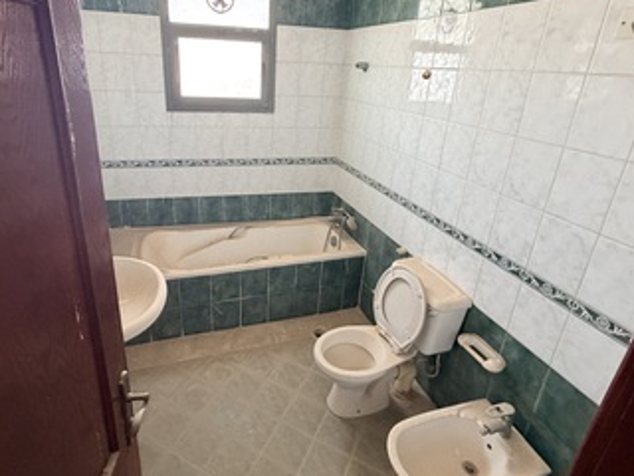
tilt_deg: -19.8
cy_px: 197
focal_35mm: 20
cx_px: 292
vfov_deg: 65.5
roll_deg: -2.7
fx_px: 366
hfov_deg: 81.6
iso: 500
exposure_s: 1/60
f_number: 2.2
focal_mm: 2.22
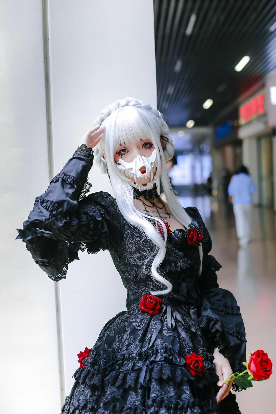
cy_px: 207
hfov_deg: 27.5
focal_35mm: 49
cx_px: 138
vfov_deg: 40.3
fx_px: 563
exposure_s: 1/160
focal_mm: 50
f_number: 2.8
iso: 200
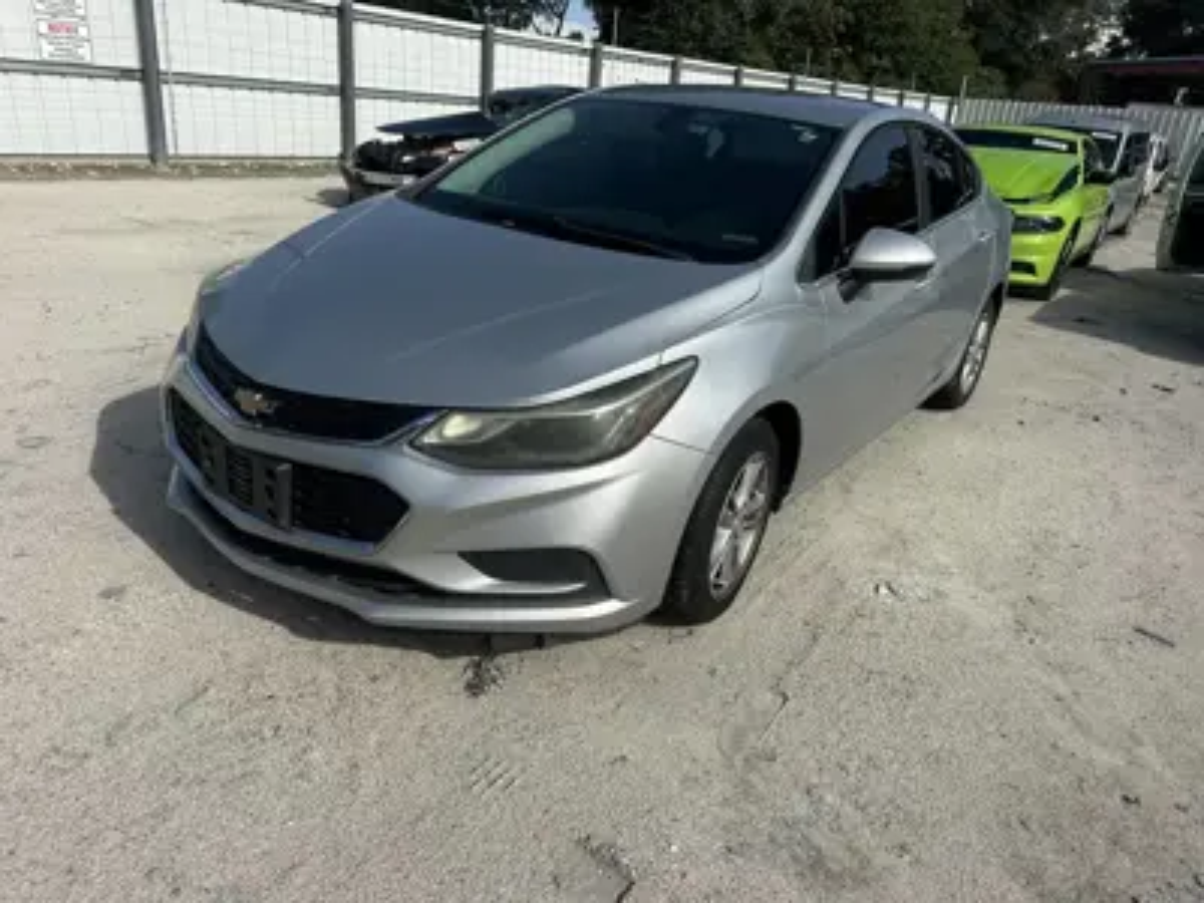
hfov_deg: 71.6
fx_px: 835
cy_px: 452
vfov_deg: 56.8
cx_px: 602
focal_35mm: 24
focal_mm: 6.86
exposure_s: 1/6211
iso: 80
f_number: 1.78
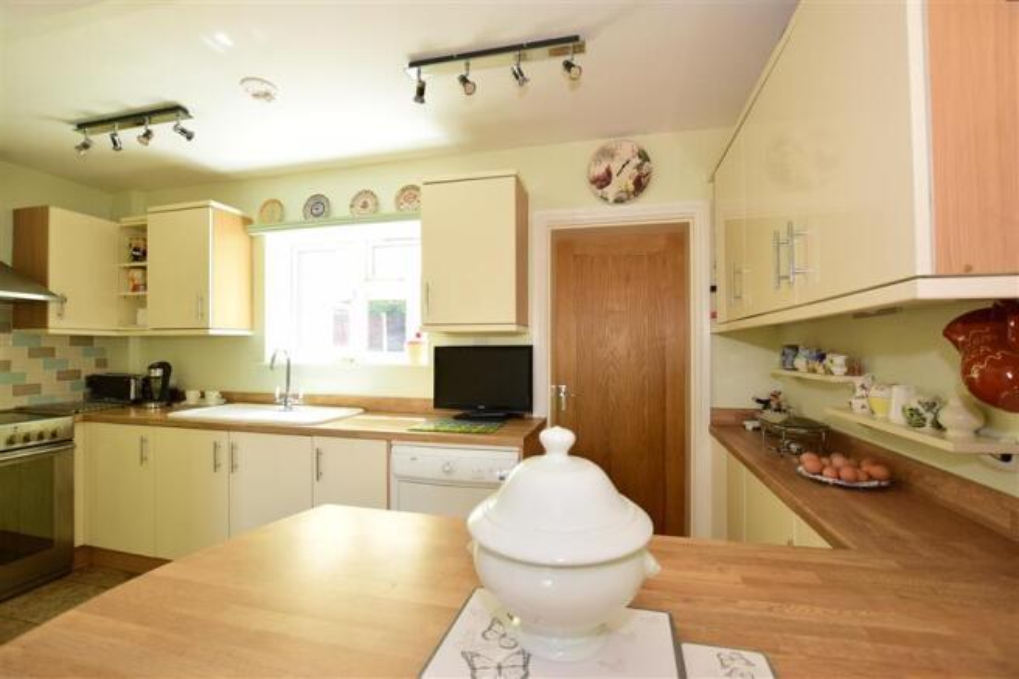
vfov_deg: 77.3
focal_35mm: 15
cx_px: 510
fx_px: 424
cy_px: 340
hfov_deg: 100.4
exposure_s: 1/25
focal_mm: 10
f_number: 5
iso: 200
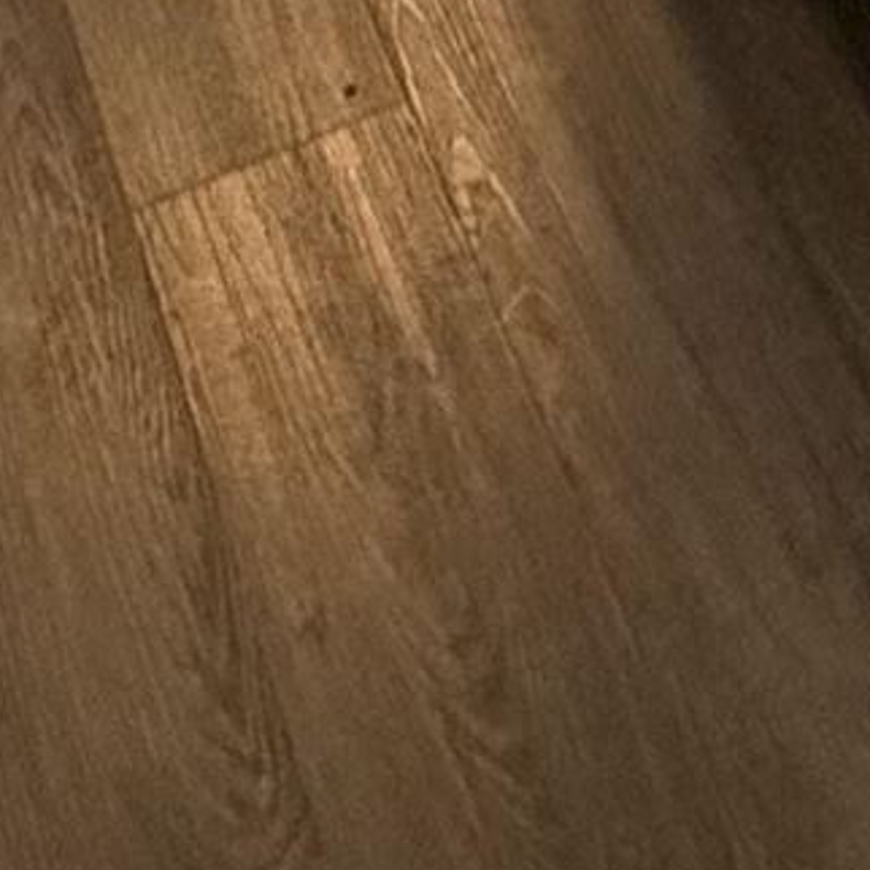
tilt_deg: -6.0
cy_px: -2140
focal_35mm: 118
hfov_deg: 14.1
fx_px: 3355
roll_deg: +0.9
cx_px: 1192
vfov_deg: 9.4
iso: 250
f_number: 2.2
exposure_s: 1/120
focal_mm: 2.22
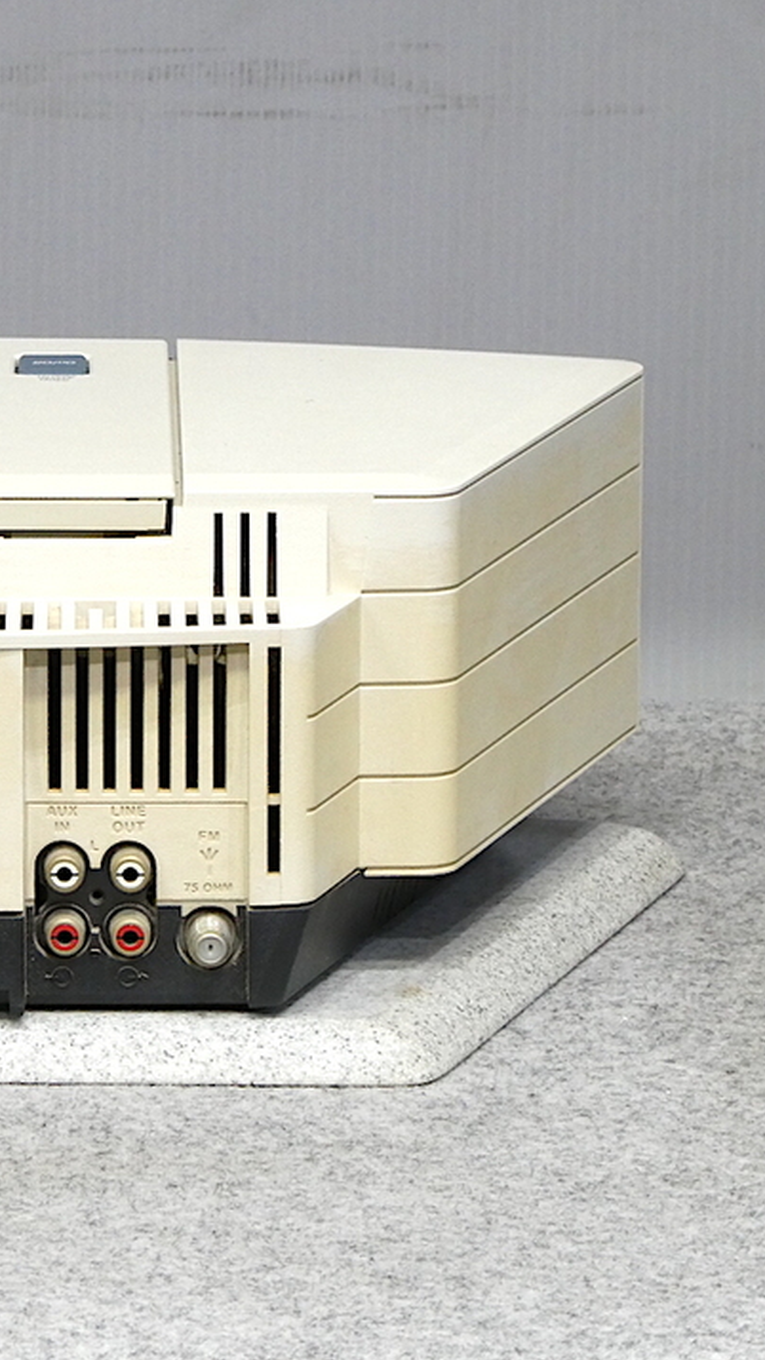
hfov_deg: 5.2
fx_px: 8441
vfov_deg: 9.2
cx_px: -139
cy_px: 679
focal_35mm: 234
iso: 400
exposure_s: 1/8
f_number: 7.1
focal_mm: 28.7
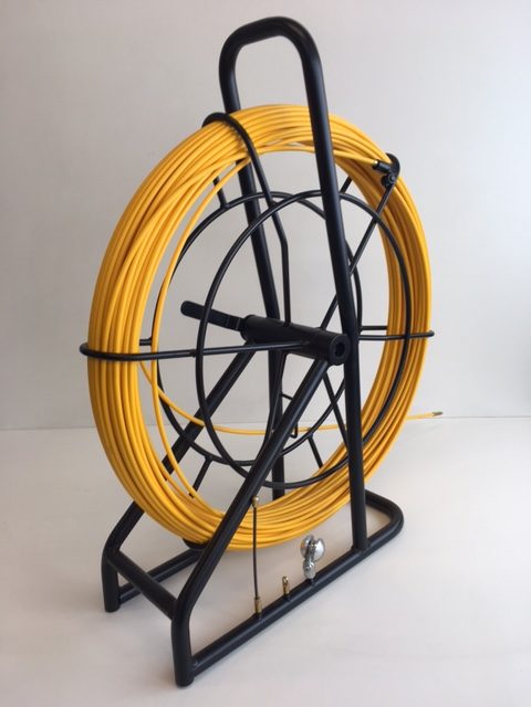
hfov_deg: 48.2
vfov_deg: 61.7
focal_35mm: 29
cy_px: 354
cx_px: 266
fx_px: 593
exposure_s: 1/50
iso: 25
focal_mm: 4.15
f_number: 2.2
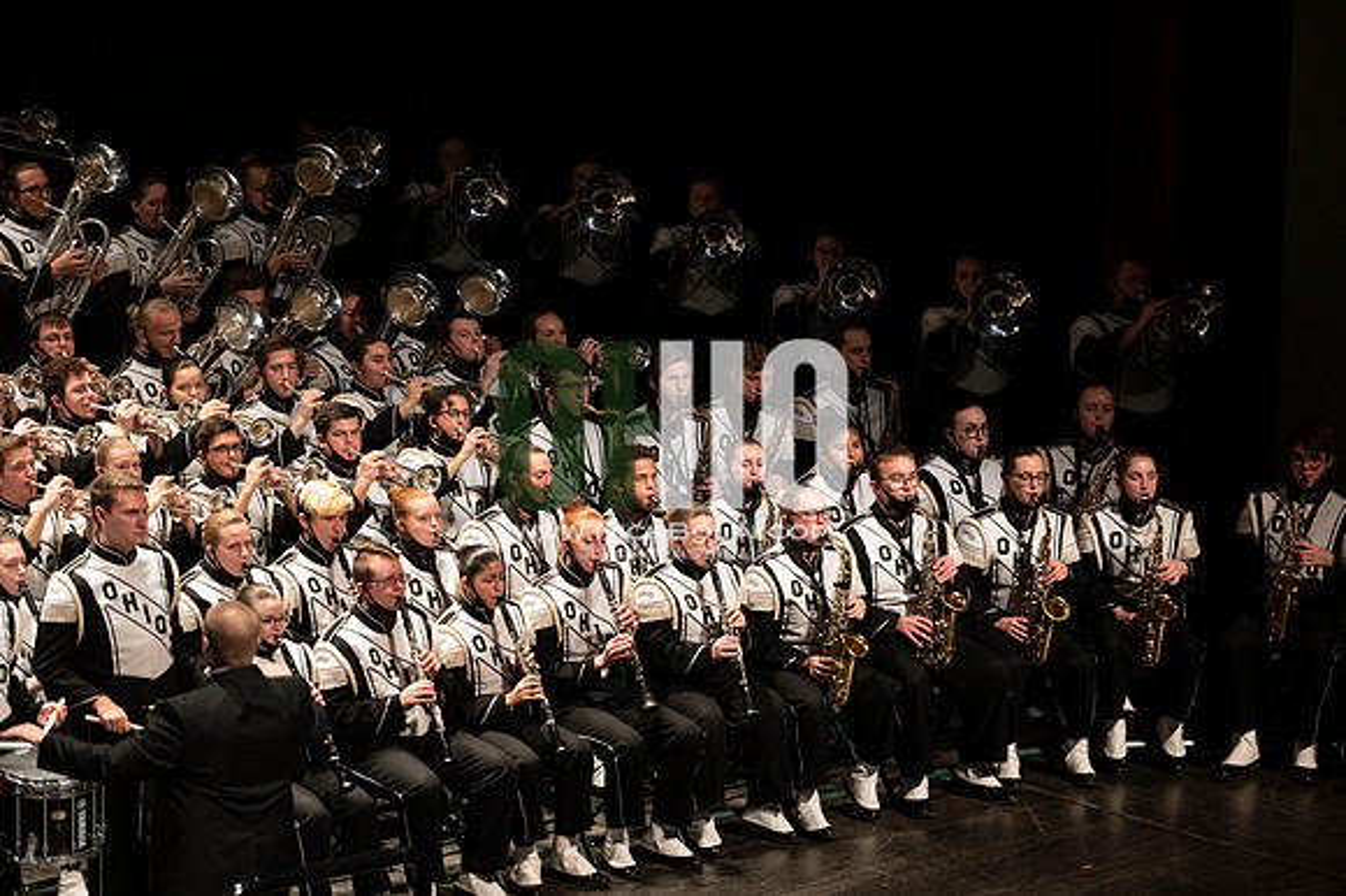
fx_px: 7473
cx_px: 673
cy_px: 448
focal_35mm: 200
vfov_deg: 6.9
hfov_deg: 10.3
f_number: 2.8
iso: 2500
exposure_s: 1/500
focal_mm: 200
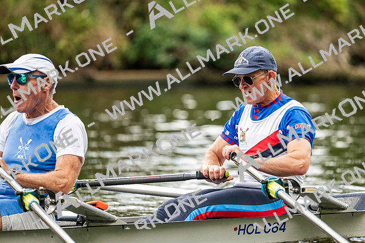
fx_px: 4054
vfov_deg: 3.4
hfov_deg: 5.2
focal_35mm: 400
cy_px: 122
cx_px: 182
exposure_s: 1/2500
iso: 1800
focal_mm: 400
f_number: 4.5
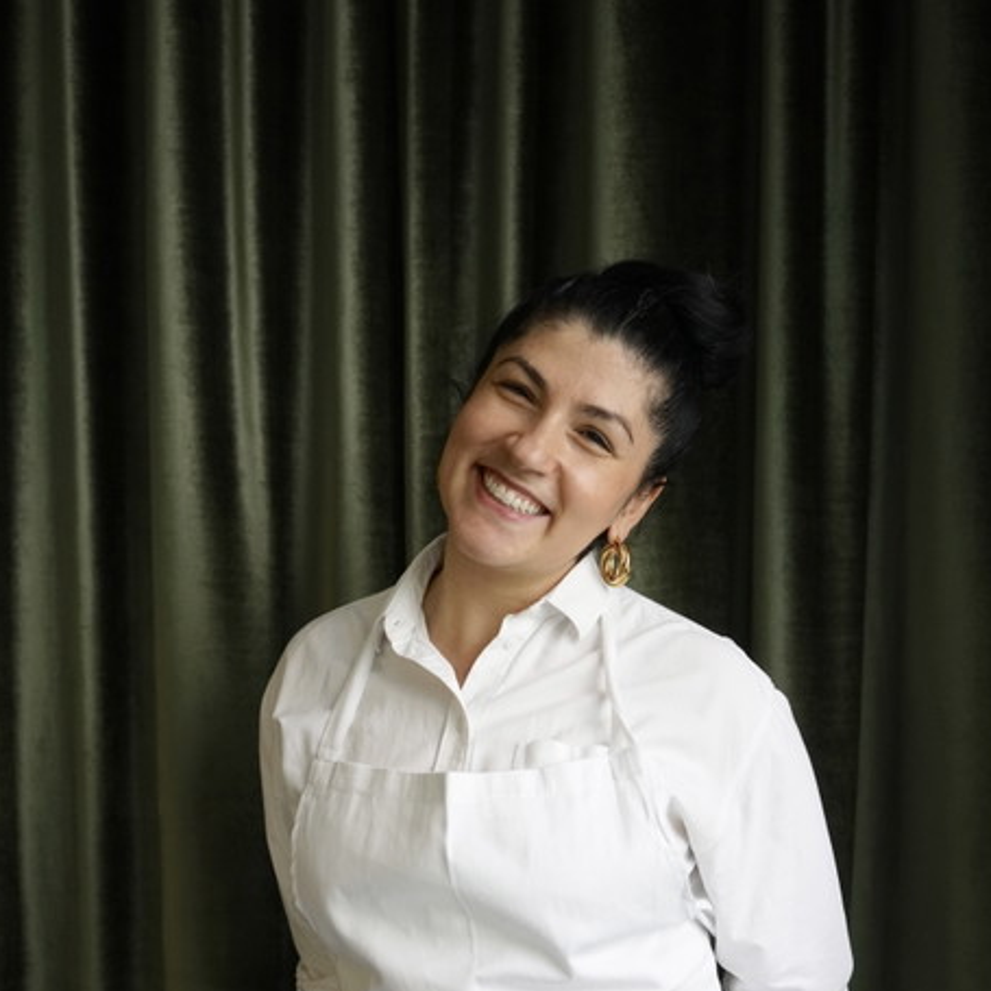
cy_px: 760
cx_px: 514
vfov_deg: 33.9
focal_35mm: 49
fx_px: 1587
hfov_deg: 34.7
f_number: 2.8
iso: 2000
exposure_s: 1/160
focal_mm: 35
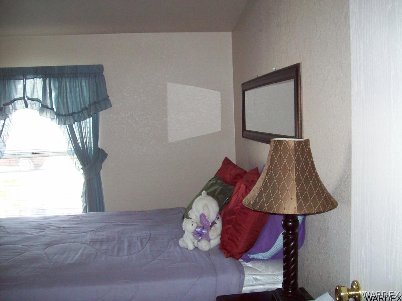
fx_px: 418
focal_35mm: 36
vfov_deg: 39.7
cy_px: 150
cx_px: 201
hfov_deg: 51.4
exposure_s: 1/64
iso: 200
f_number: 2.7
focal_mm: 6
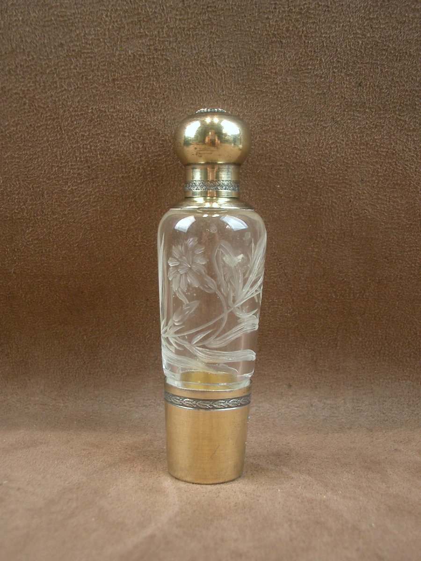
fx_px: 665
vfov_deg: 45.8
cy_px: 280
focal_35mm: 41
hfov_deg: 35.1
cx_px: 210
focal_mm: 6.8
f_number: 2.8
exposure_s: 1/40
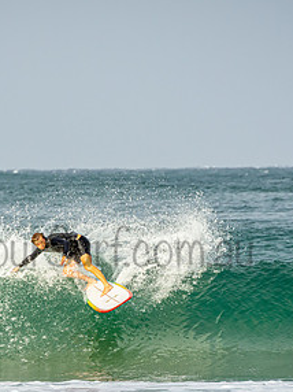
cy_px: 235
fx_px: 6623
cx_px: 108
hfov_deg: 2.5
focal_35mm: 586
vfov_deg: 3.4
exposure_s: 1/1000
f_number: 5.6
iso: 200
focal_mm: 200
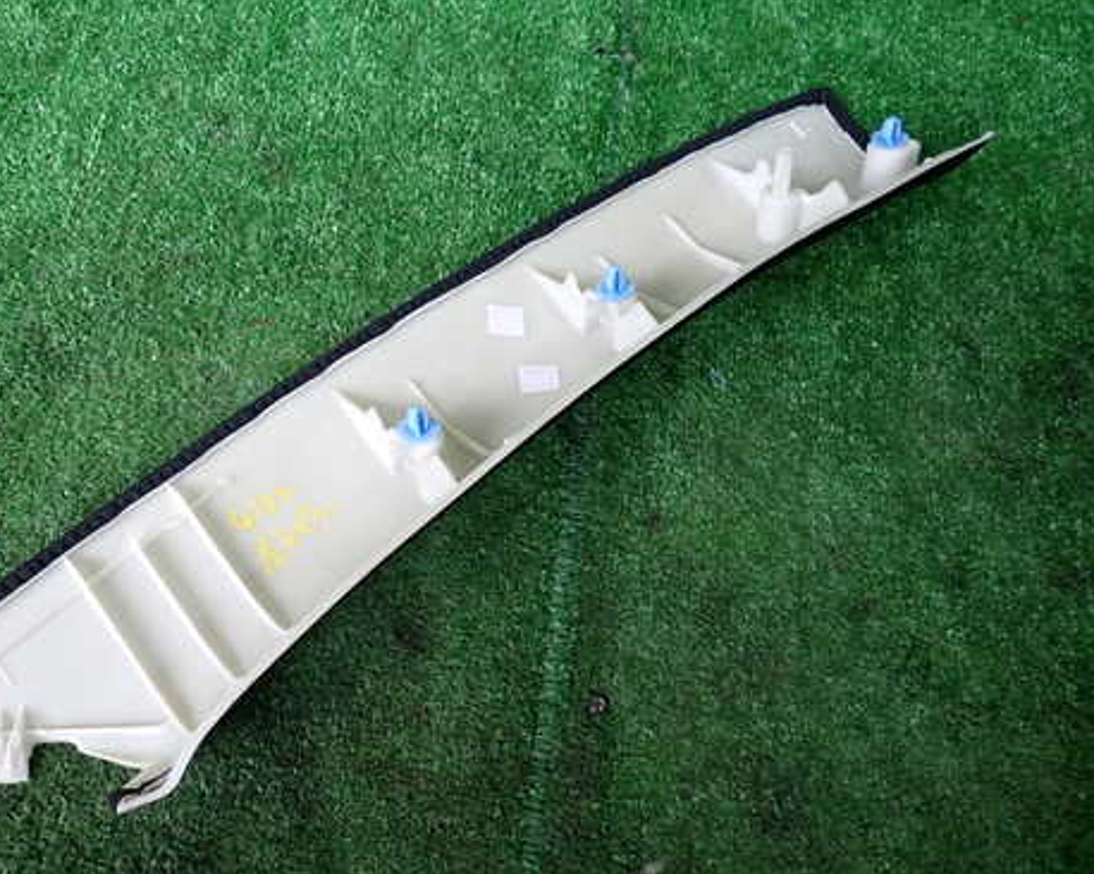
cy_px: 458
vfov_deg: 45.8
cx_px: 380
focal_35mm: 32
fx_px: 1036
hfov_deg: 54.7
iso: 200
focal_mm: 4.5
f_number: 2
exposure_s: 1/40
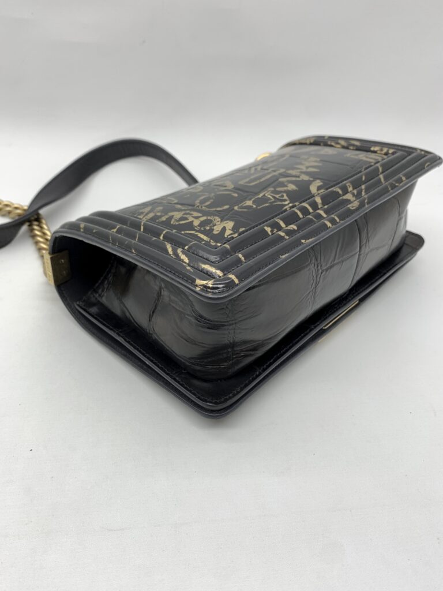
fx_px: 444
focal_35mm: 26
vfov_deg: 67.3
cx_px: 222
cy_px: 296
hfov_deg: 53.1
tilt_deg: -36.0
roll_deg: -4.0
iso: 40
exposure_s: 1/100
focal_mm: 4.25
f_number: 1.8
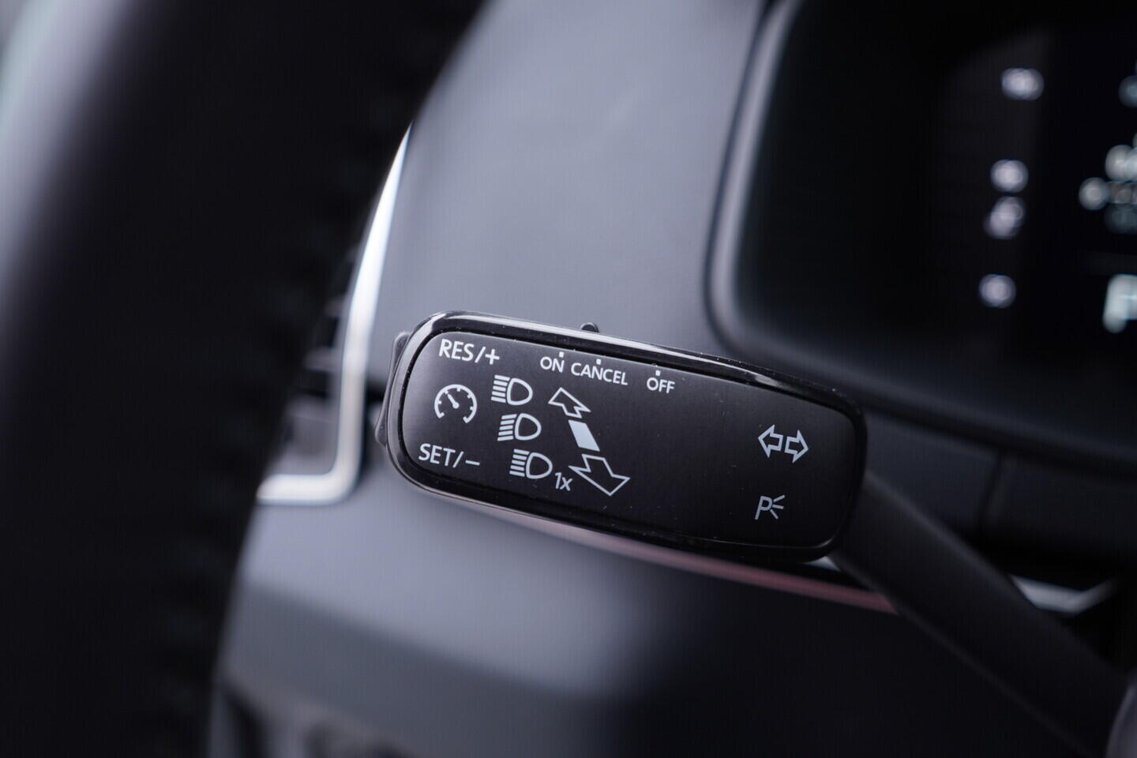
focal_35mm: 36
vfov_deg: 36.9
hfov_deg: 53.1
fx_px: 1137
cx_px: 568
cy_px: 379
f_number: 2.8
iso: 200
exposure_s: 1/40
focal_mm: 24
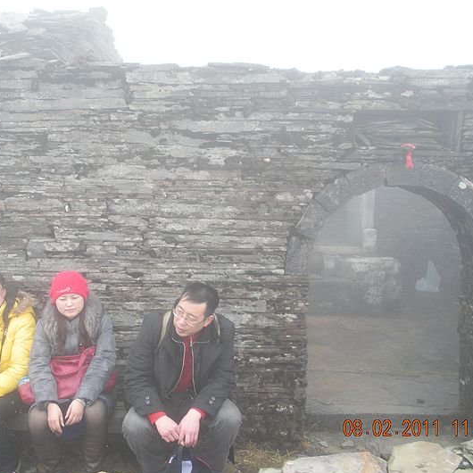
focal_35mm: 43
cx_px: 220
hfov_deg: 39.1
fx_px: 665
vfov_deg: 39.2
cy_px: 239
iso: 75
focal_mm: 6.3
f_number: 3.5
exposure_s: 1/59.6
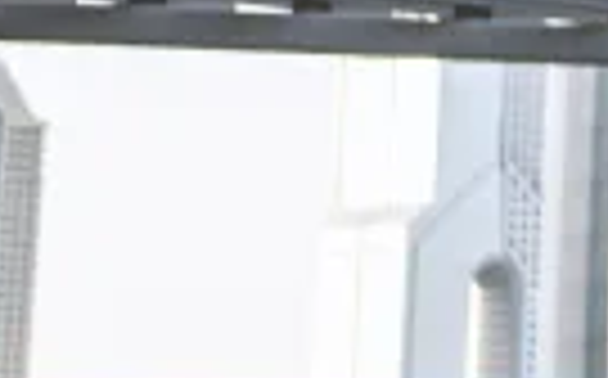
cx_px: 1698
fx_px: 3508
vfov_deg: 6.1
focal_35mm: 212
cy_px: -238
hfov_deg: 8.6
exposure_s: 1/125
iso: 100
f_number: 1.4
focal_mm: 35
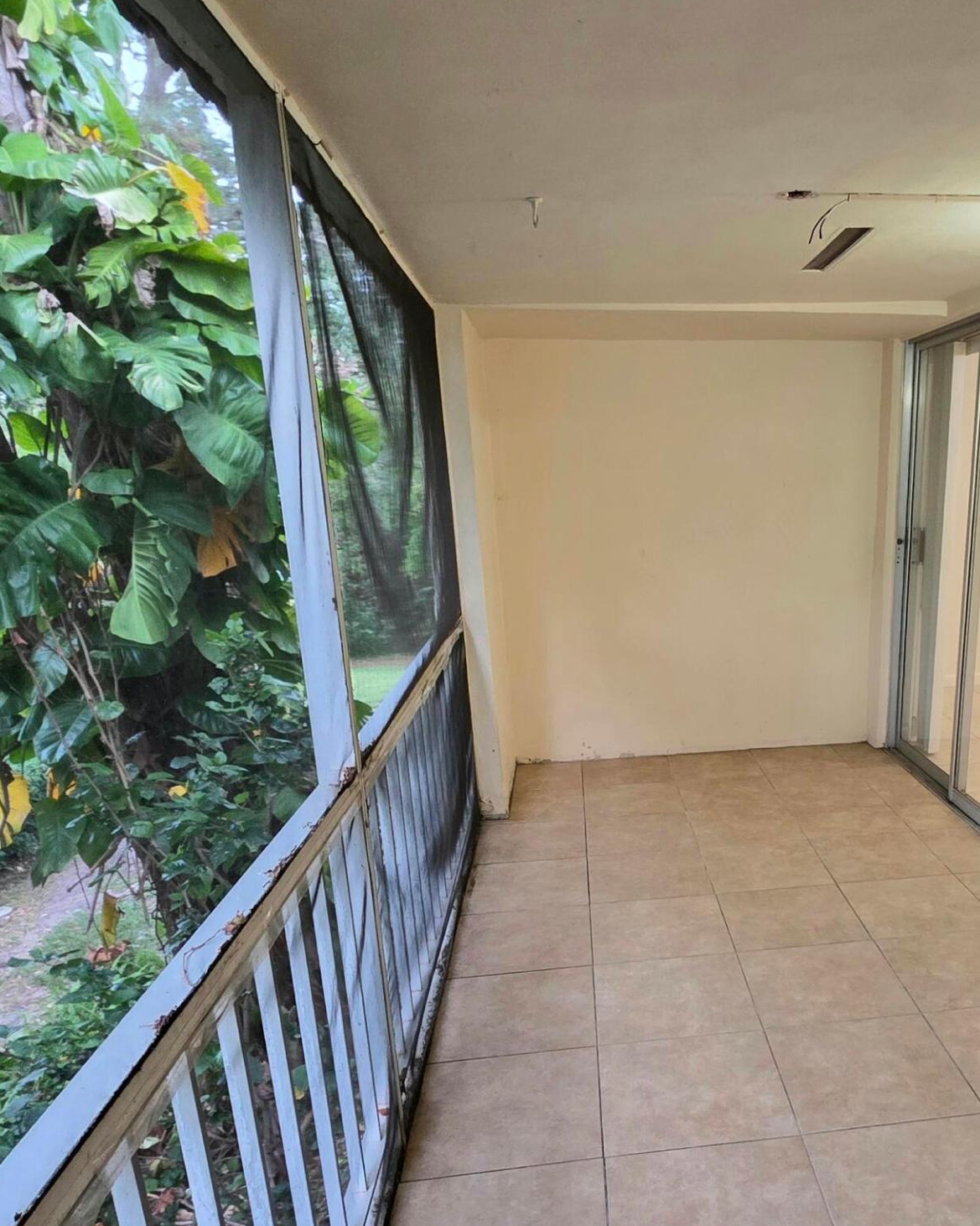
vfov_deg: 66.8
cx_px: 727
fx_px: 907
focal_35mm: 25
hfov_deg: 54.3
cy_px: 788
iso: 250
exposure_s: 1/60.2
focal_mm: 2.2
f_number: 1.9
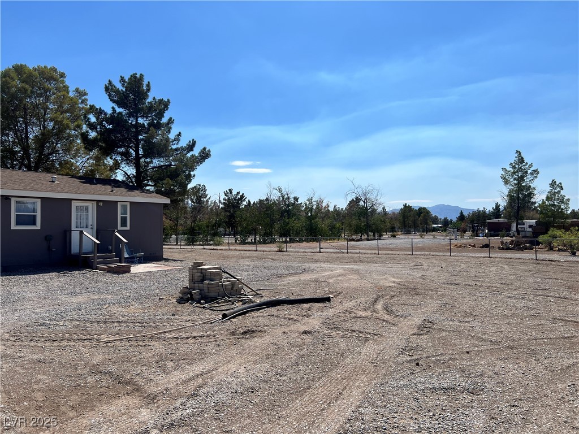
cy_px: 217
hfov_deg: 67.3
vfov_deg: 53.1
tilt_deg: +1.8
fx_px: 435
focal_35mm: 26
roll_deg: +0.2
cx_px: 290
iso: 50
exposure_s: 1/9434
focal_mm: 5.7
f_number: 1.5
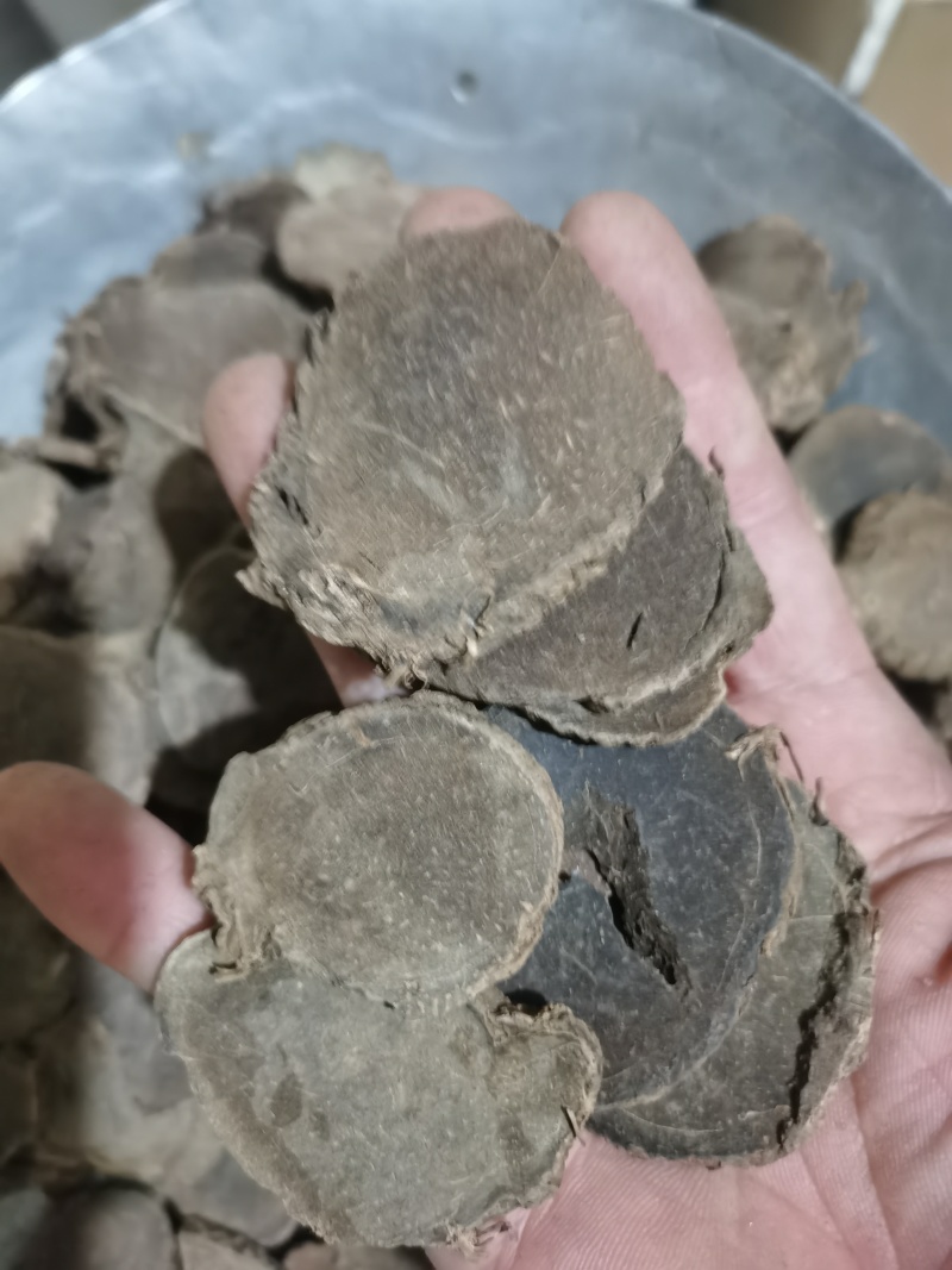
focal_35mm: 27
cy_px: 635
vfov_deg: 65.3
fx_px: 990
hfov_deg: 51.3
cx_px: 476
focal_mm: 5.58
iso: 640
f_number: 1.8
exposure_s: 1/18
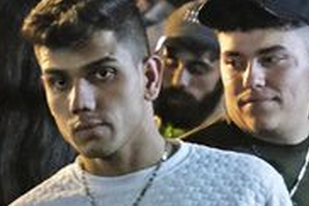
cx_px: 49
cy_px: -93
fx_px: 3473
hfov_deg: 5.1
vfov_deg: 3.4
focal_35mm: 405
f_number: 4
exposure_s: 1/125
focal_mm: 47
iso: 12800
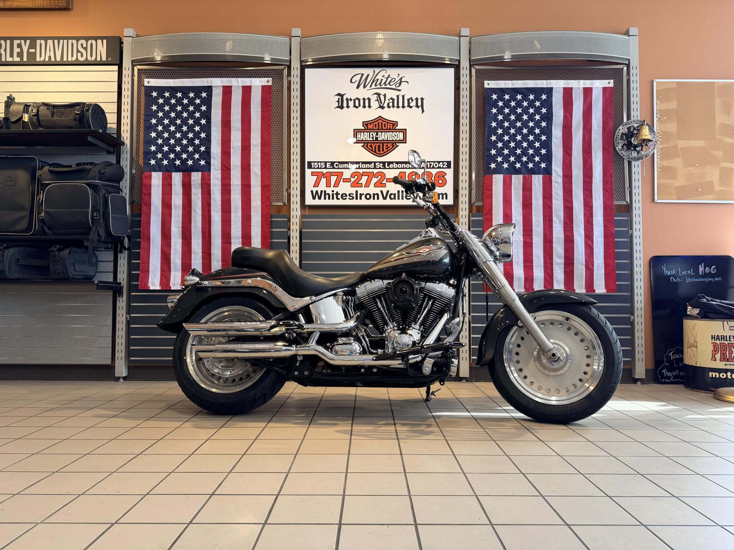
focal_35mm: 24
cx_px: 367
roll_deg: +0.1
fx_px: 509
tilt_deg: +2.7
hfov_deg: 71.6
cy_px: 275
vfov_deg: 56.8
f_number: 1.78
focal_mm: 6.76
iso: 125
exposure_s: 1/120
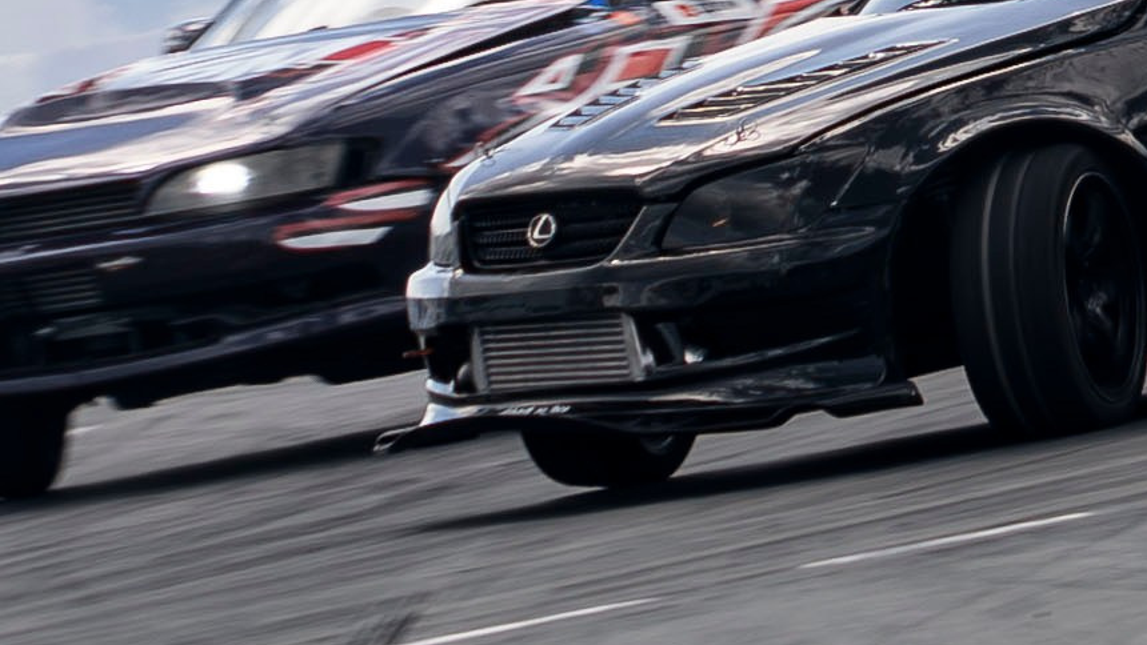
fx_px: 32790
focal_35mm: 1078
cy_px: 48
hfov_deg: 2.0
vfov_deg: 1.1
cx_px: 1432
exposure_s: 1/125
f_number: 9
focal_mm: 150
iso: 100
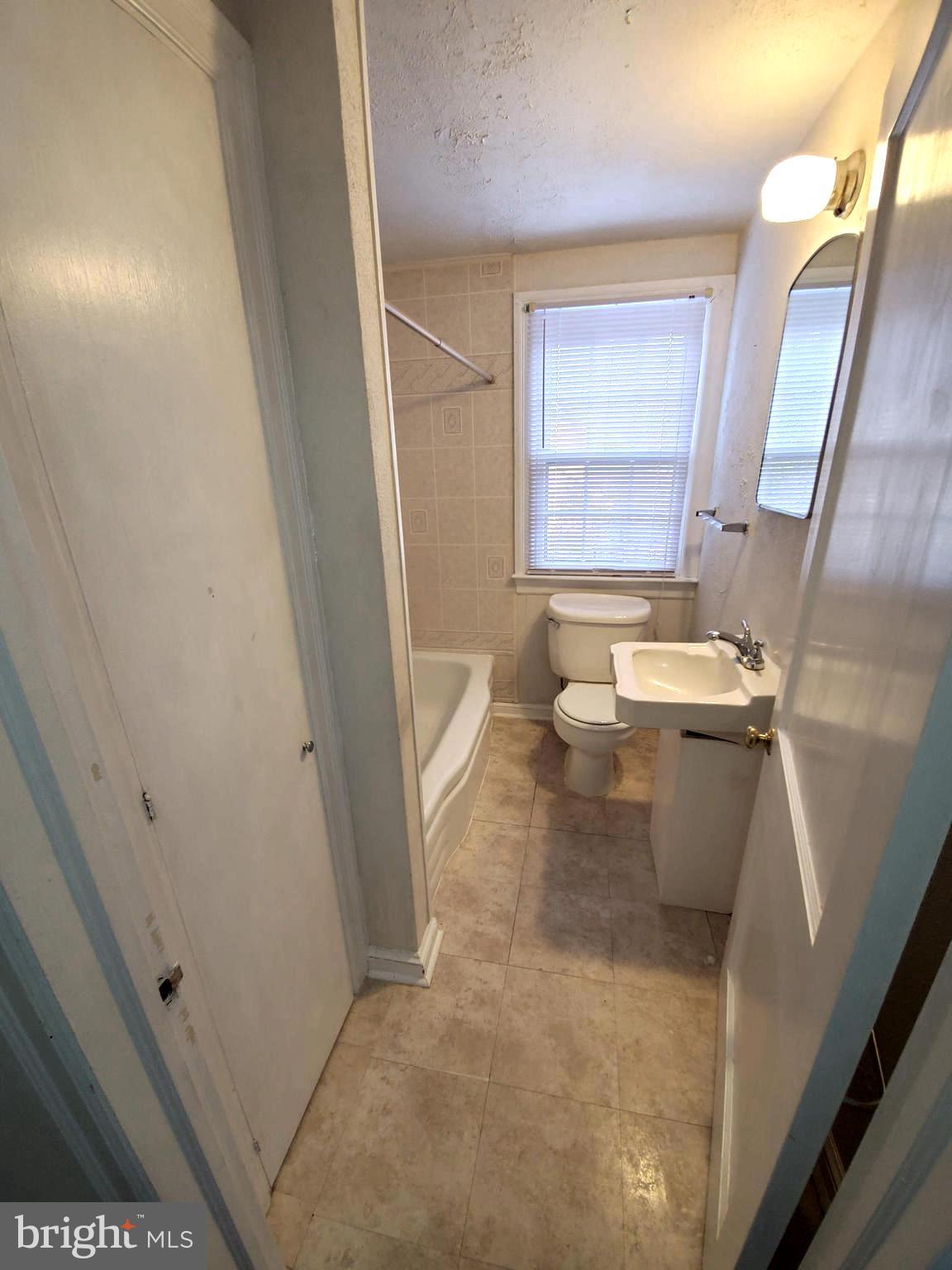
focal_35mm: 13
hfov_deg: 89.9
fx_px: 477
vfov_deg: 106.2
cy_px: 635
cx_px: 476
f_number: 2.2
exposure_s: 1/59
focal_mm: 1.8
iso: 125
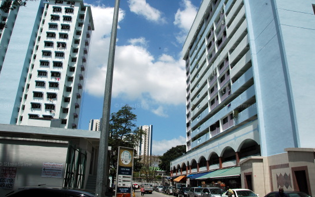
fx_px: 240
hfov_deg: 66.5
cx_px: 158
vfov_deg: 44.5
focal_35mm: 28
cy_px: 93
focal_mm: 18
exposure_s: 1/400
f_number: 14
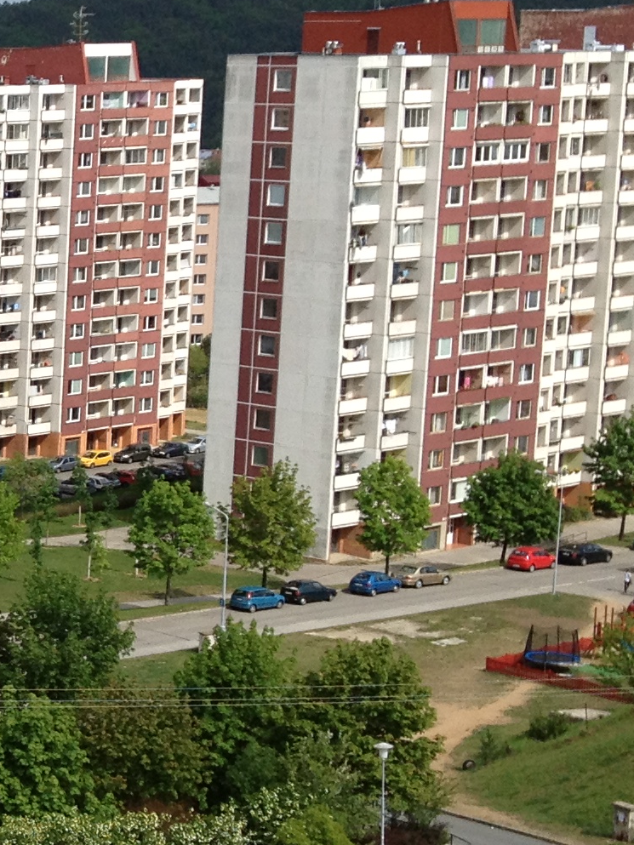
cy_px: 457
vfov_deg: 17.1
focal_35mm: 115
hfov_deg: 11.8
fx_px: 2808
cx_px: -534
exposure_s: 1/1842
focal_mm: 4.28
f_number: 2.4
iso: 64
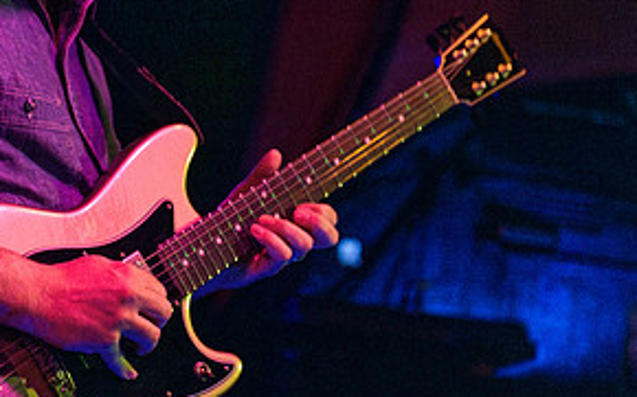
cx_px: 188
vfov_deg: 8.7
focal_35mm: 150
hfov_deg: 13.9
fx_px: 2603
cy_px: 54
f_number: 3.2
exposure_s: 1/80
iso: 4000
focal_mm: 70
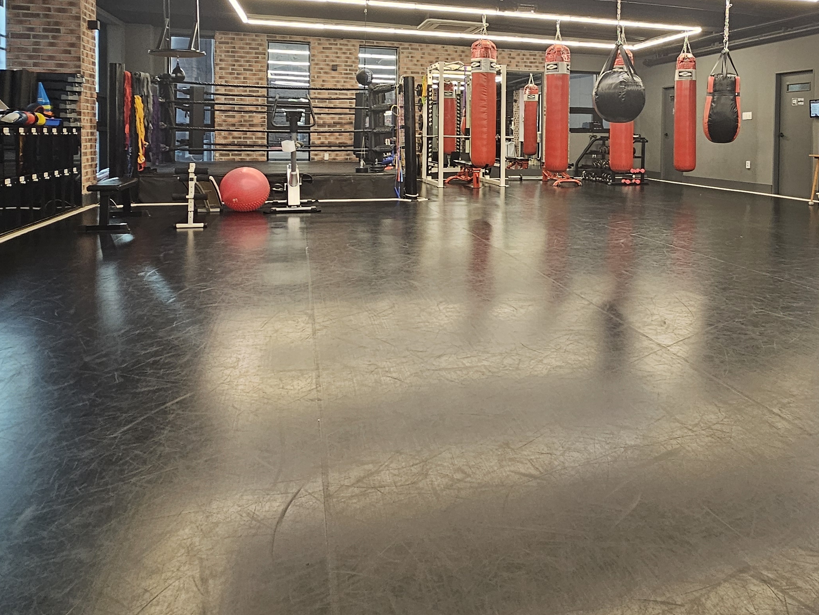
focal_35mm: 25
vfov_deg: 52.3
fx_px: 591
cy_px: 148
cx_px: 527
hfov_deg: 68.0
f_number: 2.2
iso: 125
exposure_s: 1/60
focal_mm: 2.2
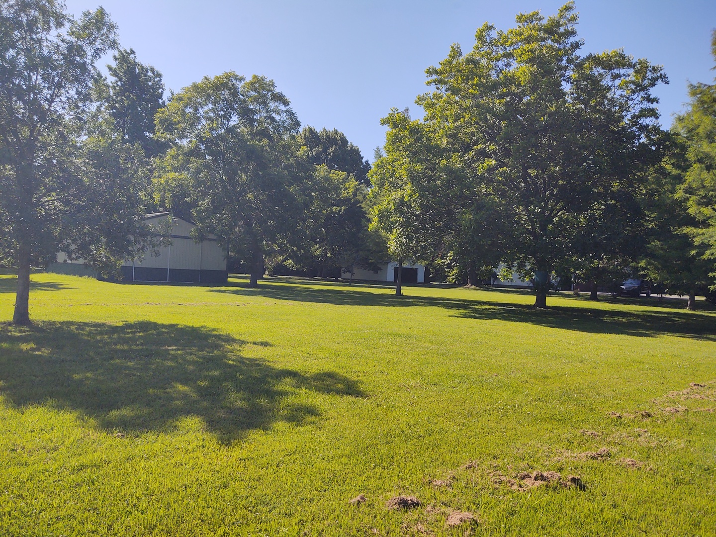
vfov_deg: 51.4
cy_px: 268
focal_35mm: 27
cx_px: 358
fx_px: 558
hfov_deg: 65.3
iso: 100
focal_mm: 4.75
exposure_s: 1/5731
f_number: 1.7
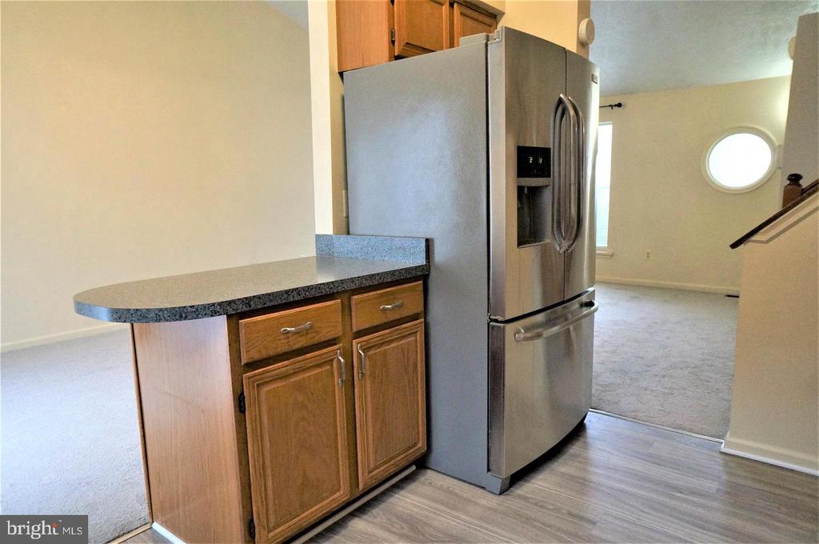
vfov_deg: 53.0
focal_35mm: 24
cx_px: 410
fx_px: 545
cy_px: 272
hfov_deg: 73.8
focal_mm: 16
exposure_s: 1/160
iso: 1600
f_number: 4
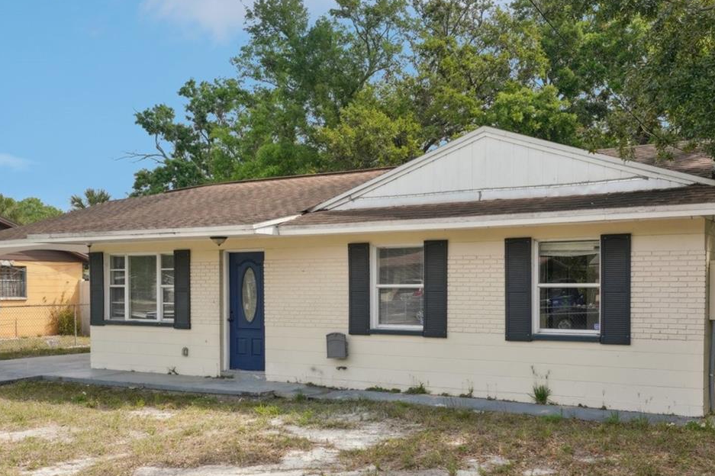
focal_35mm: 41
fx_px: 814
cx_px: 376
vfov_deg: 32.4
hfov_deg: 47.4
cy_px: 300
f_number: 8
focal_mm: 24
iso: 500
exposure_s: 1/640
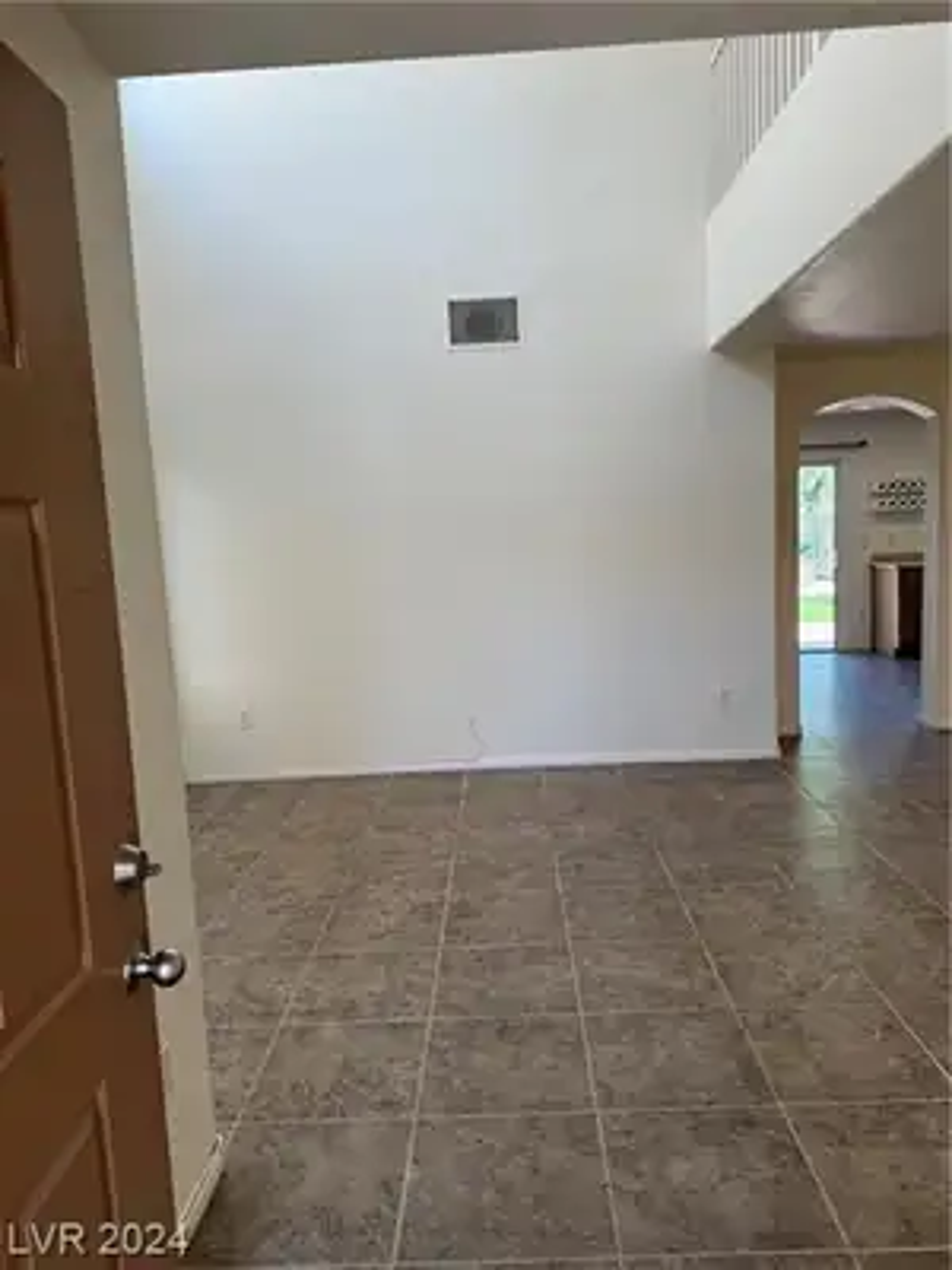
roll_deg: +3.3
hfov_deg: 56.8
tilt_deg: -7.2
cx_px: 476
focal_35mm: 24
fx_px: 880
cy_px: 635
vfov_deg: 71.6
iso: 64
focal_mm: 6.76
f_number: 1.78
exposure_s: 1/157
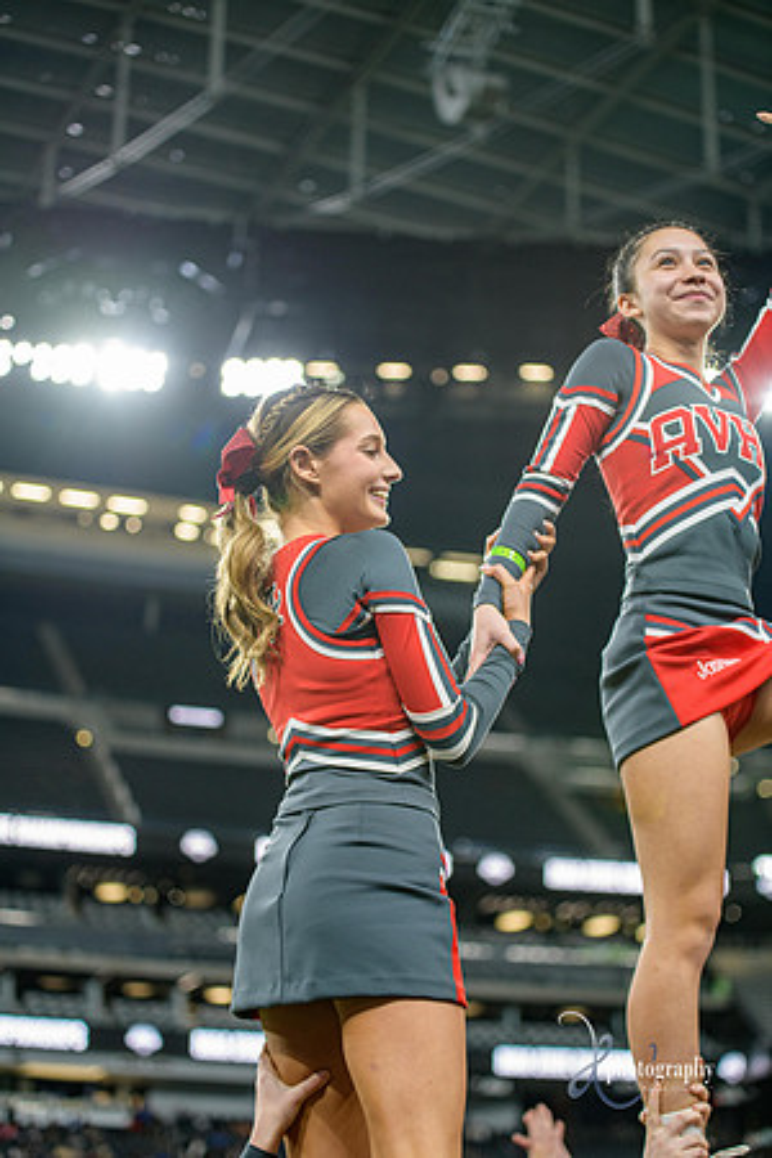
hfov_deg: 19.5
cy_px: 579
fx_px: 2251
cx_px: 386
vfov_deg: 28.8
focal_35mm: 70
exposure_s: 1/400
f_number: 2.8
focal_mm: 70
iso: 1000
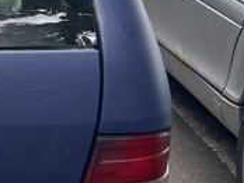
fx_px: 1080
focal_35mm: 153
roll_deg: -0.9
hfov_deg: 11.0
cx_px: -334
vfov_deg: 9.7
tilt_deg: -24.0
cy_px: 117
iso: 50
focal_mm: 5.7
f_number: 1.5
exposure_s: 1/965
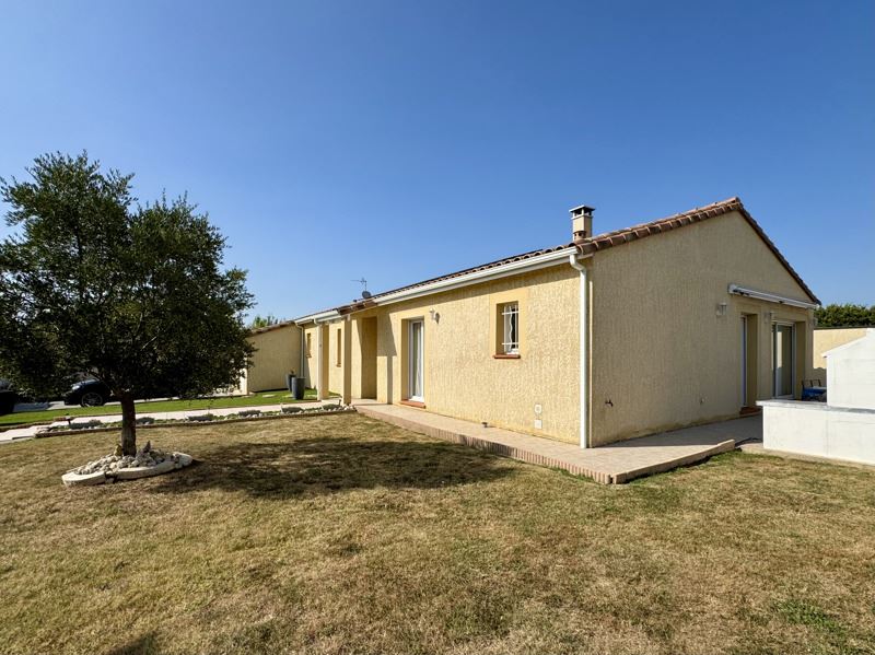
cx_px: 438
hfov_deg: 102.1
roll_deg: +0.2
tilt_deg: +1.6
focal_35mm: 14
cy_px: 328
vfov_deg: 85.6
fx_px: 354
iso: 50
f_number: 2.2
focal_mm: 2.22
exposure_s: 1/3906
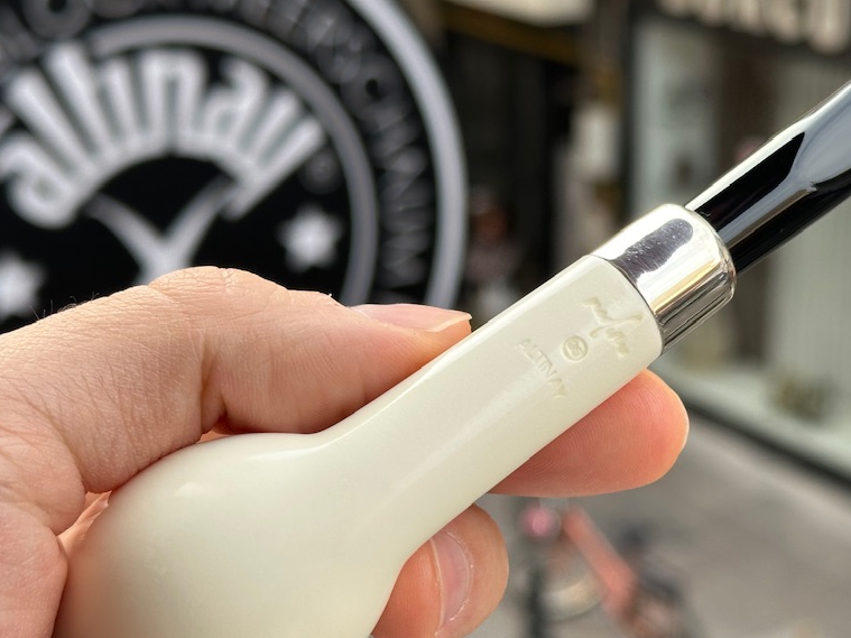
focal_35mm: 81
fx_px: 1991
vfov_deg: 18.2
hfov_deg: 24.0
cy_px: 363
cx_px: 579
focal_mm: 6.86
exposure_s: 1/627
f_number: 1.78
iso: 64
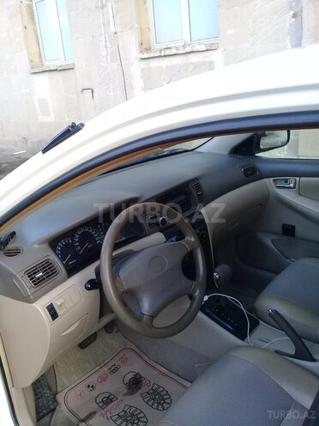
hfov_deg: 45.4
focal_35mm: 31
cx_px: 160
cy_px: 213
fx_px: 381
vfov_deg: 58.4
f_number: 2.2
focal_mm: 3.3
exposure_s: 1/100
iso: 100
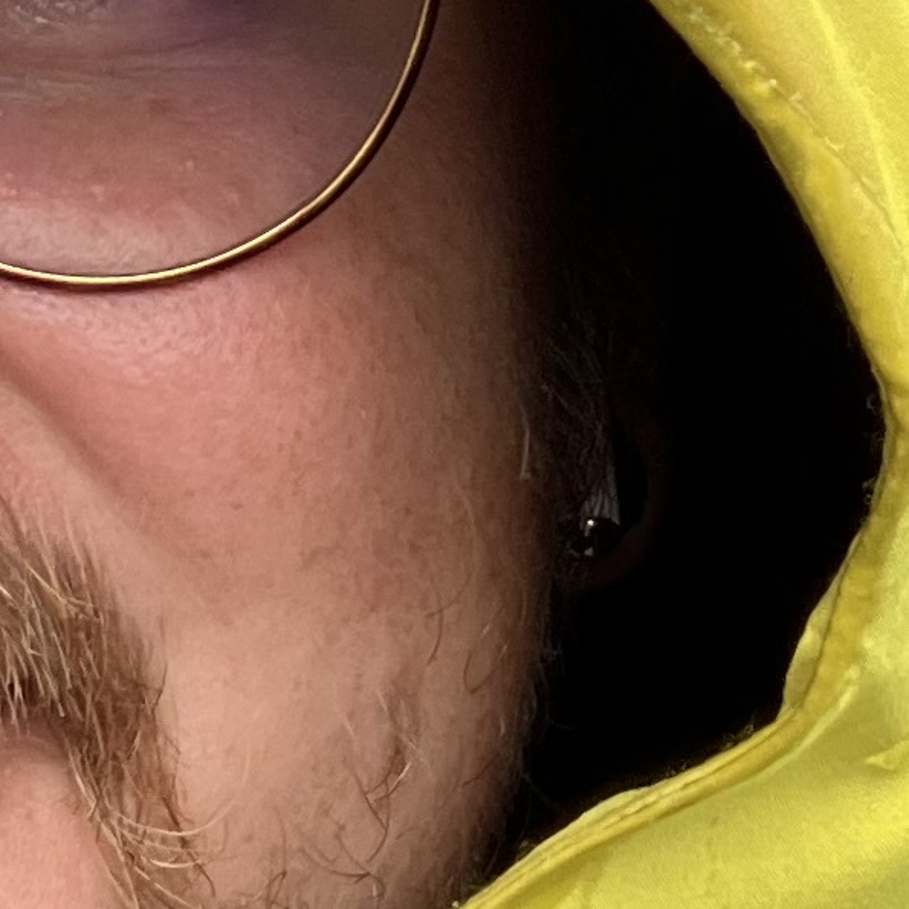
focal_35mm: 147
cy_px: -388
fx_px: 4367
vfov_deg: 11.5
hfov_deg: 11.8
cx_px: 79
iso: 25
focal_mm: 2.87
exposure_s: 1/121
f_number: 2.2
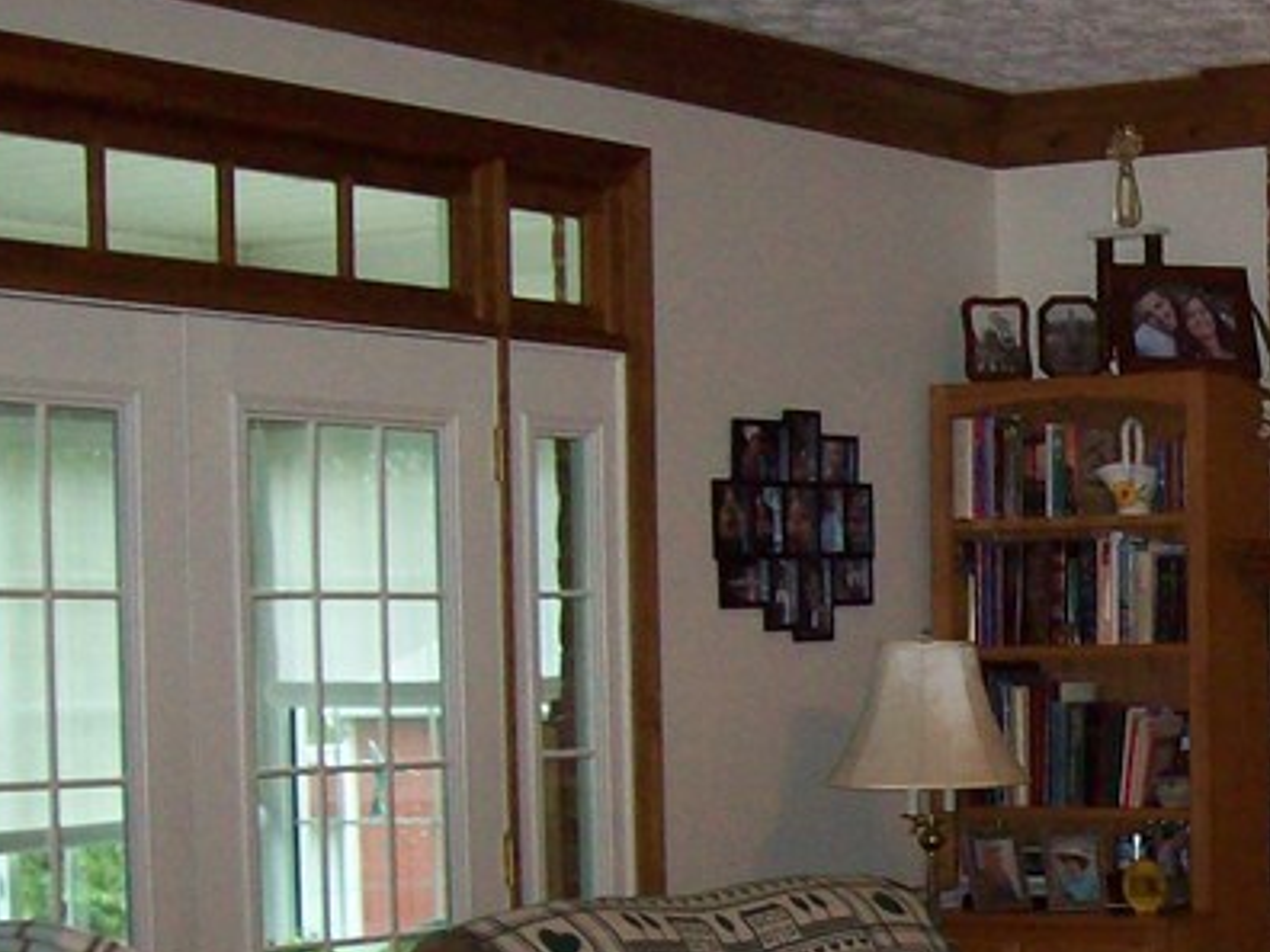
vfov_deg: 15.7
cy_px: 865
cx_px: 1446
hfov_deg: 20.0
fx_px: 3412
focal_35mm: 93
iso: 200
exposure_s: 1/64
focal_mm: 6
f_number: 2.7
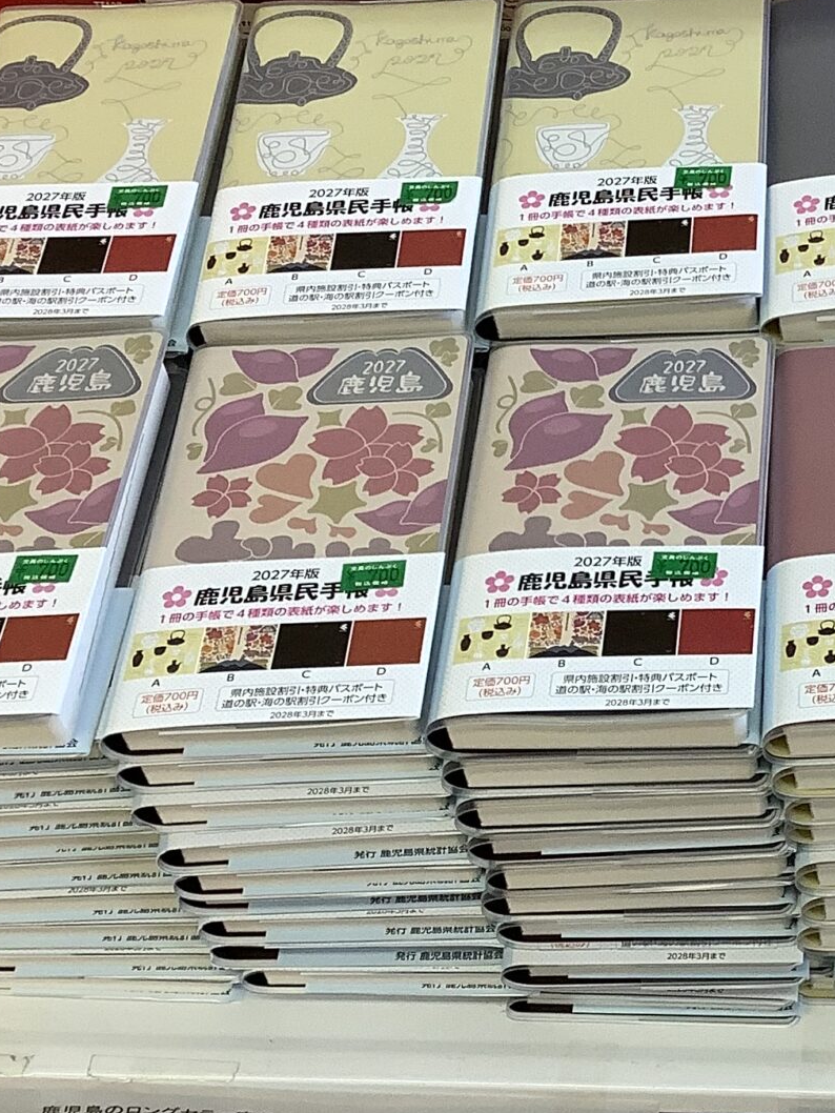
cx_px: 779
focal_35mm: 75
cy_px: 746
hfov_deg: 19.2
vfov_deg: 25.8
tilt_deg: -54.3
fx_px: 2411
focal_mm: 3.3
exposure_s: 1/120
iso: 64
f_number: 2.4
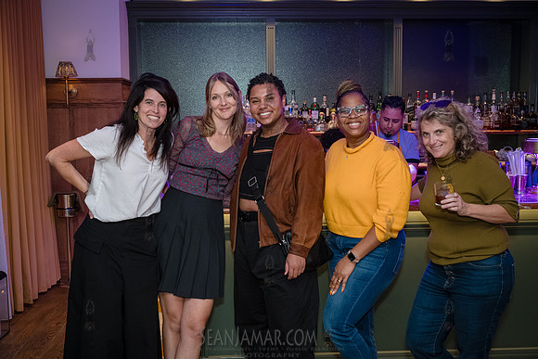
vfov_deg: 33.4
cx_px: 269
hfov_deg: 48.4
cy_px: 180
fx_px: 598
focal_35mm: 40
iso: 5000
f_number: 4.5
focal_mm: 40
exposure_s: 1/250
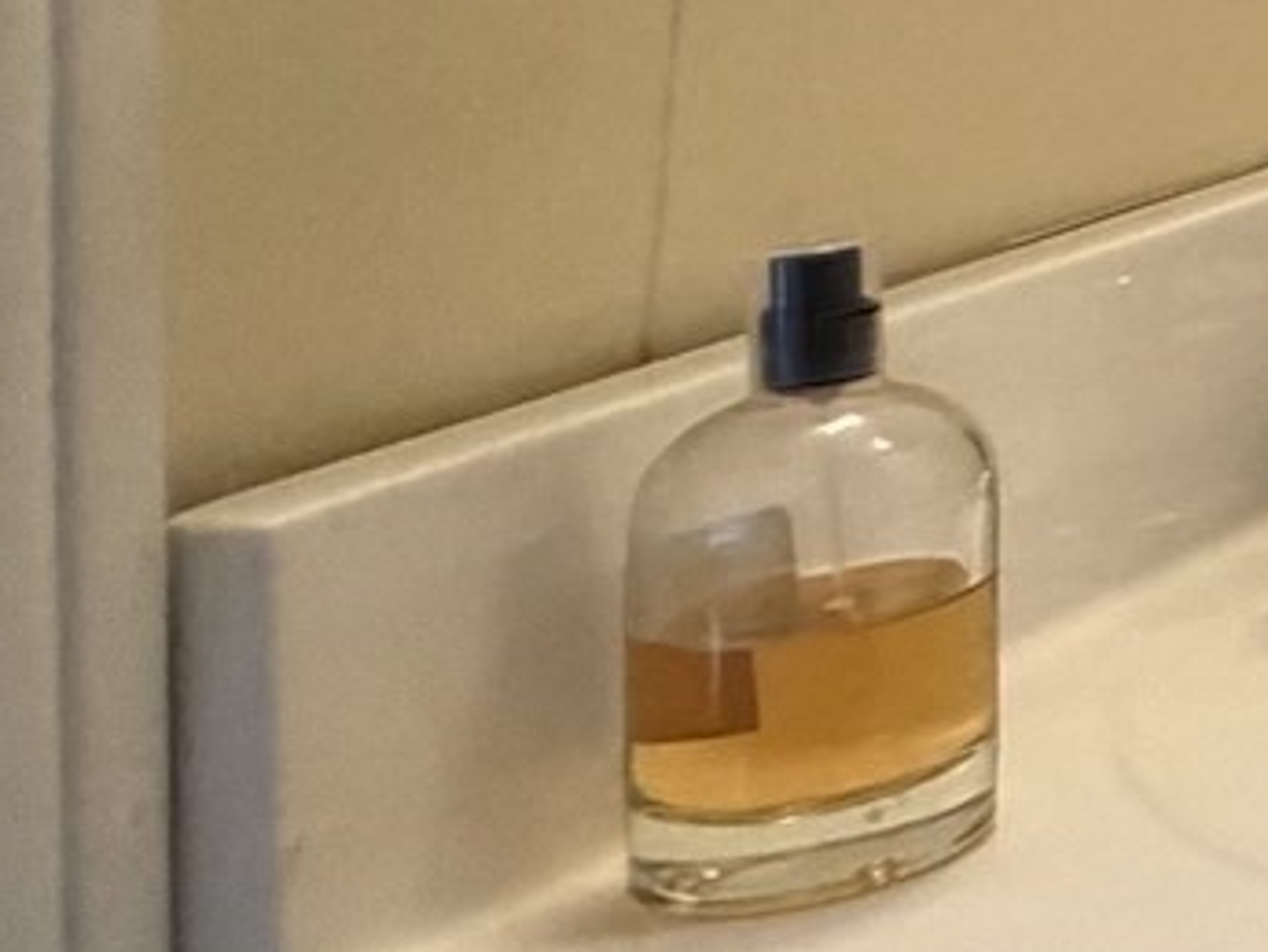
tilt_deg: -2.4
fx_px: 3041
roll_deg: +0.3
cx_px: 3433
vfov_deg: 16.4
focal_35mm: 83
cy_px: -412
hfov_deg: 13.0
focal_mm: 2.22
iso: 250
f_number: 2.2
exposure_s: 1/120
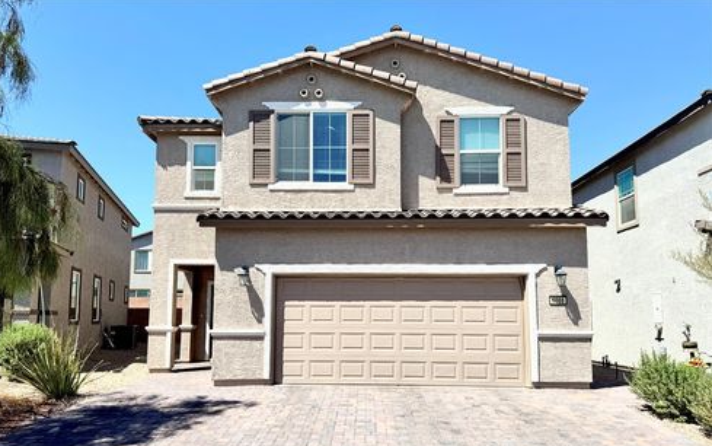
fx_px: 505
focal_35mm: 26
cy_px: 270
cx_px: 349
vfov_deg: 47.3
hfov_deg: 70.4
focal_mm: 6.76
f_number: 1.78
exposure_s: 1/5348
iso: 80
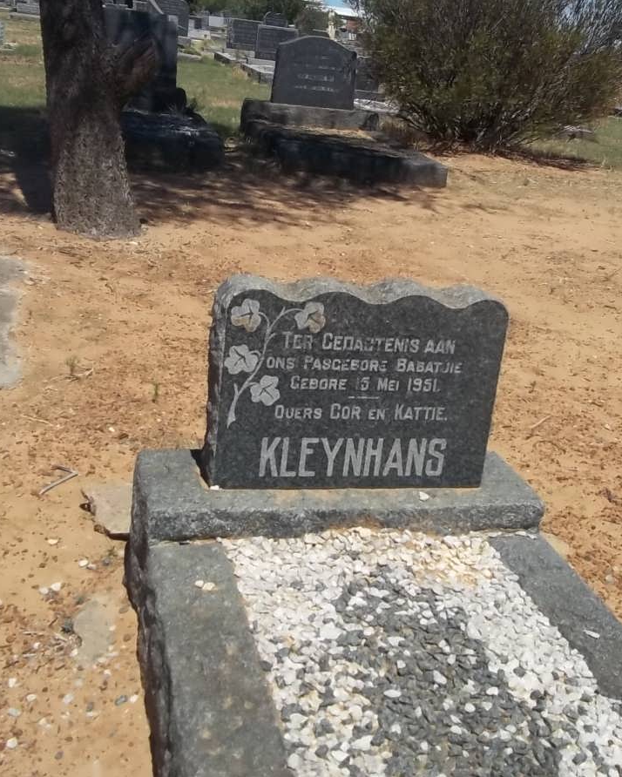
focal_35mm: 42
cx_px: 336
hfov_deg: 35.7
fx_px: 966
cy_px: 390
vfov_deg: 43.8
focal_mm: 5.7
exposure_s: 1/640
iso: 80
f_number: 5.5
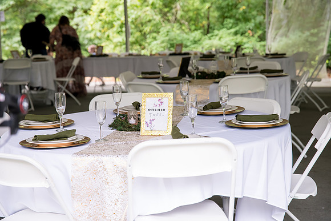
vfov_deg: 19.5
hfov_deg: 28.8
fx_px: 644
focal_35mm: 70
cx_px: 166
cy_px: 110
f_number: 4
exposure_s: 1/320
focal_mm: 70
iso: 1600
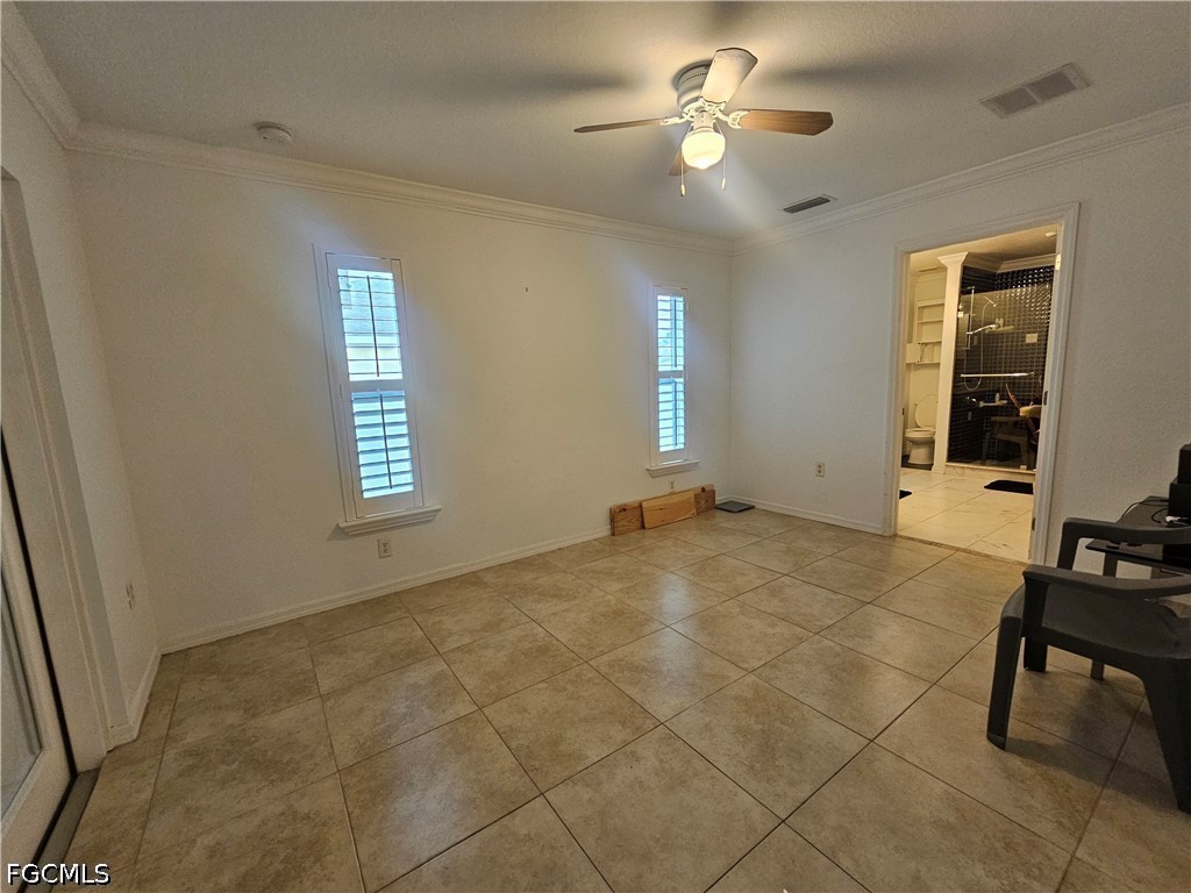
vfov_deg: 89.9
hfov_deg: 106.2
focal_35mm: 13
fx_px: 447
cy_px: 446
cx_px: 596
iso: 320
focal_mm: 2.2
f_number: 2.2
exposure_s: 1/30
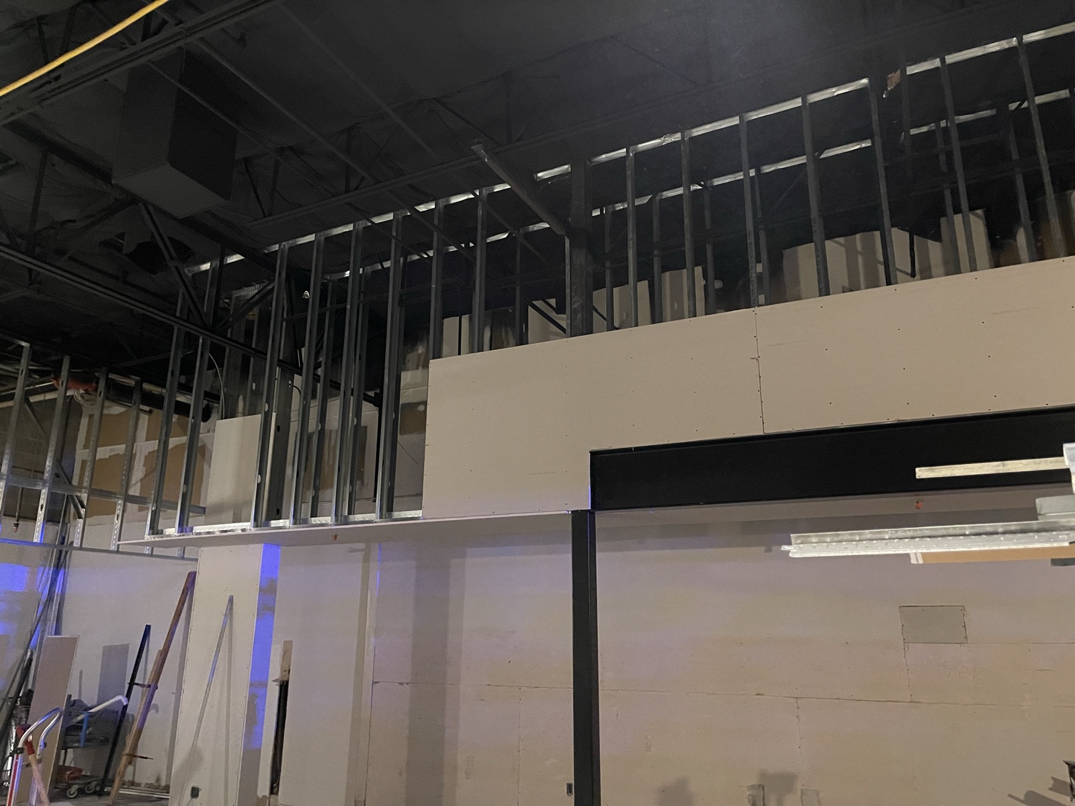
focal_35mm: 26
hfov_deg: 67.3
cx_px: 538
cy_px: 403
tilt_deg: +14.6
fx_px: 807
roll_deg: -0.3
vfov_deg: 53.1
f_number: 1.6
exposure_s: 1/30
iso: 800
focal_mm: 5.1
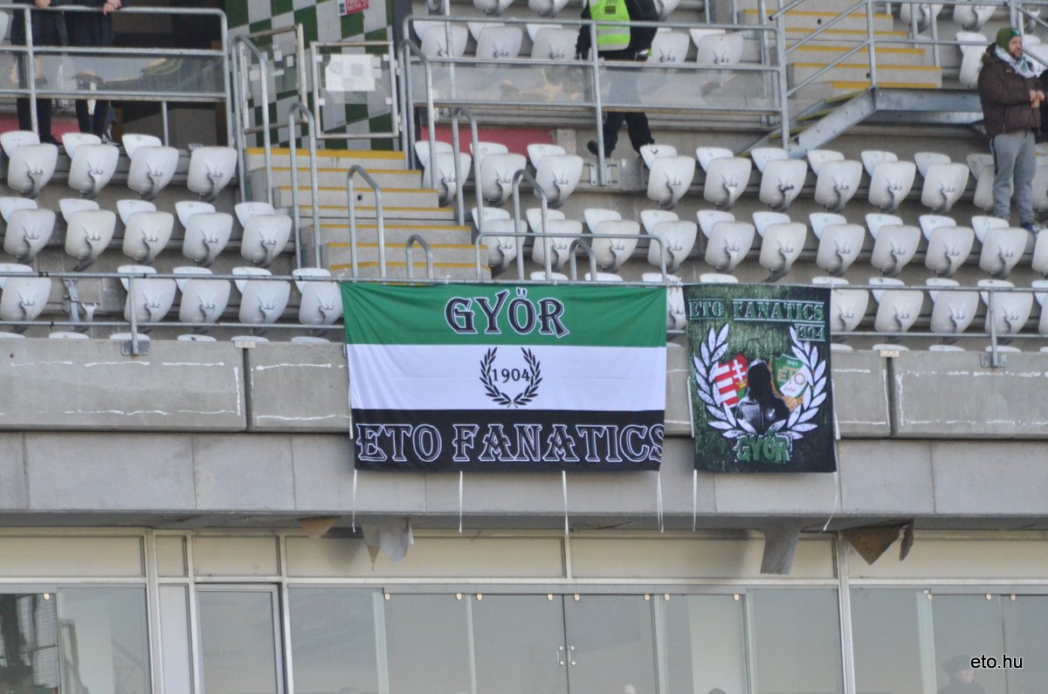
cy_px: 347
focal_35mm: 450
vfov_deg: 3.0
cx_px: 524
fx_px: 13074
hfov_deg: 4.6
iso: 3200
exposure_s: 1/3200
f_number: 7.1
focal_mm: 300
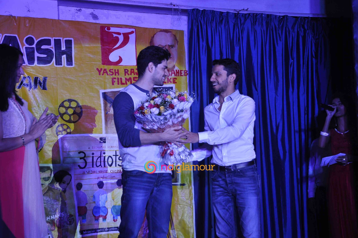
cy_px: 119
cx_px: 179
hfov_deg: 25.7
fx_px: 785
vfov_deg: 17.2
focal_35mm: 79
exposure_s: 1/100
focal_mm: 52
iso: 400
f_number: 5.6
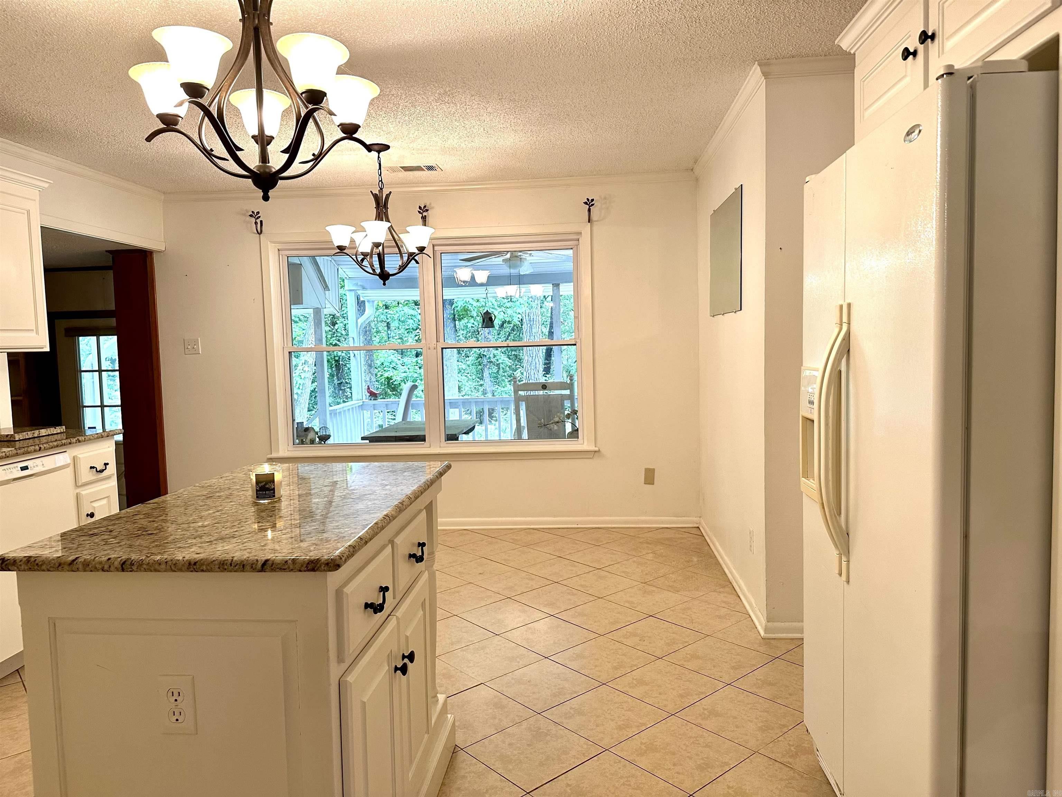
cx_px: 531
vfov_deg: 56.8
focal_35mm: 24
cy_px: 398
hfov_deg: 71.6
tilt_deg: -3.2
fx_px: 736
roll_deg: +1.7
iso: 160
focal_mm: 6.86
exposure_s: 1/120
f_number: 1.78
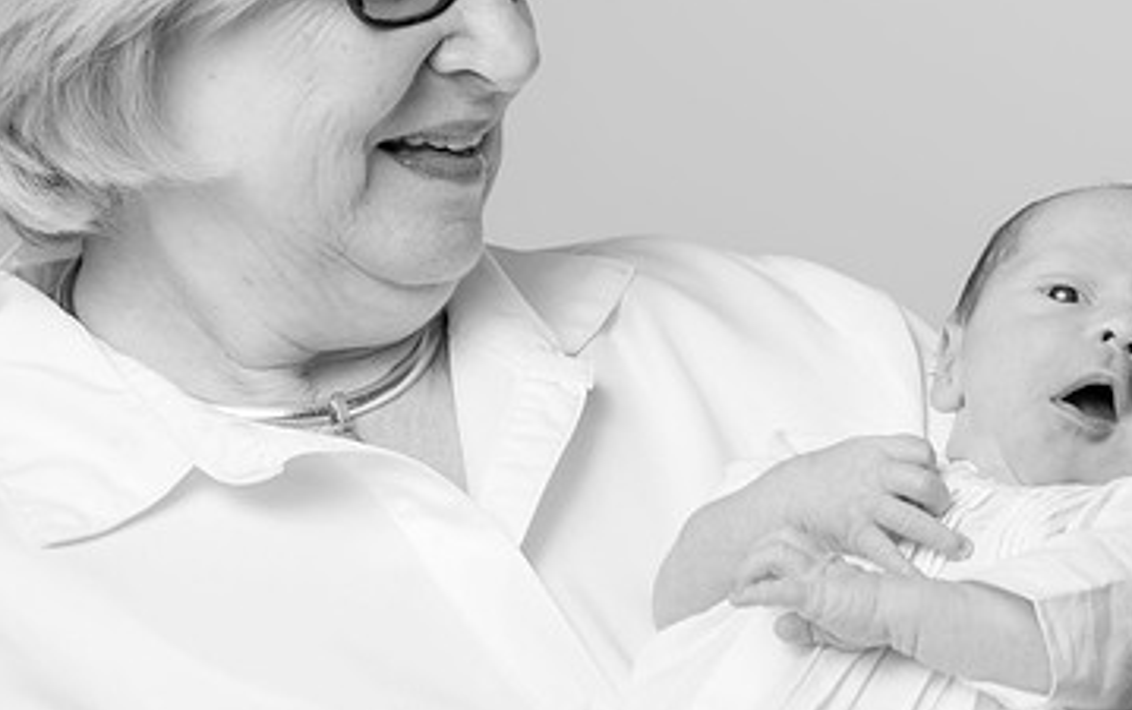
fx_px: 5619
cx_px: 489
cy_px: 385
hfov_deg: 11.5
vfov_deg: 7.2
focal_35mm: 182
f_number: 6.3
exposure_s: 1/160
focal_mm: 95
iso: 125
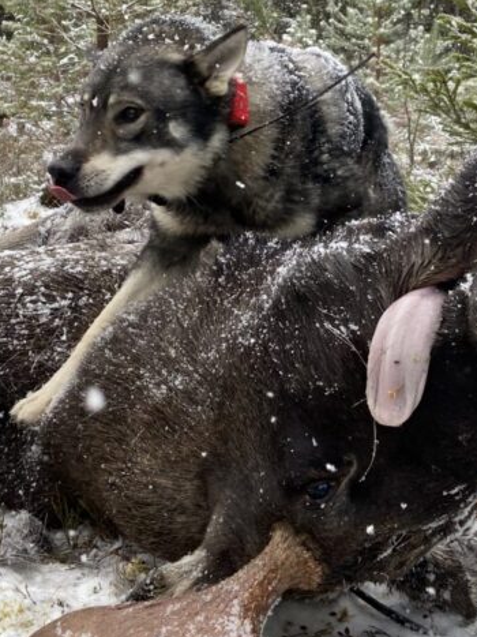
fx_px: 1048
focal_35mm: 57
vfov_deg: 33.6
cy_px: 229
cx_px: 279
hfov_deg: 25.6
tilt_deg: -7.3
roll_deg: -2.7
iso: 32
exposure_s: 1/148
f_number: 1.8
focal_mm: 4.25
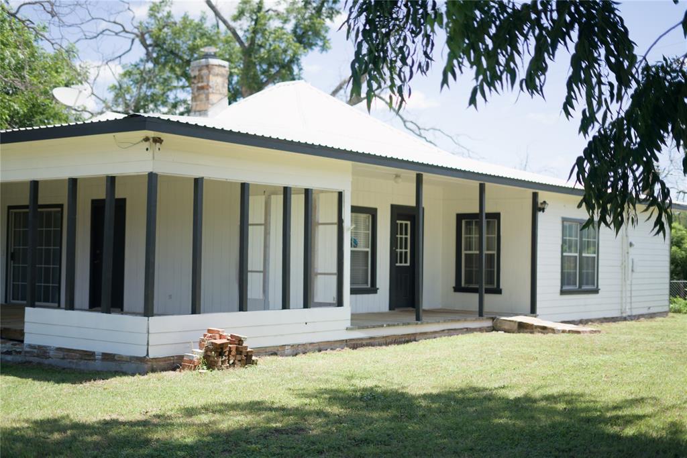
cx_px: 344
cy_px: 229
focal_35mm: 50
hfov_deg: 39.6
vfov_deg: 27.0
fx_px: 954
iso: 200
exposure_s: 1/2000
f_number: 1.8
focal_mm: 50
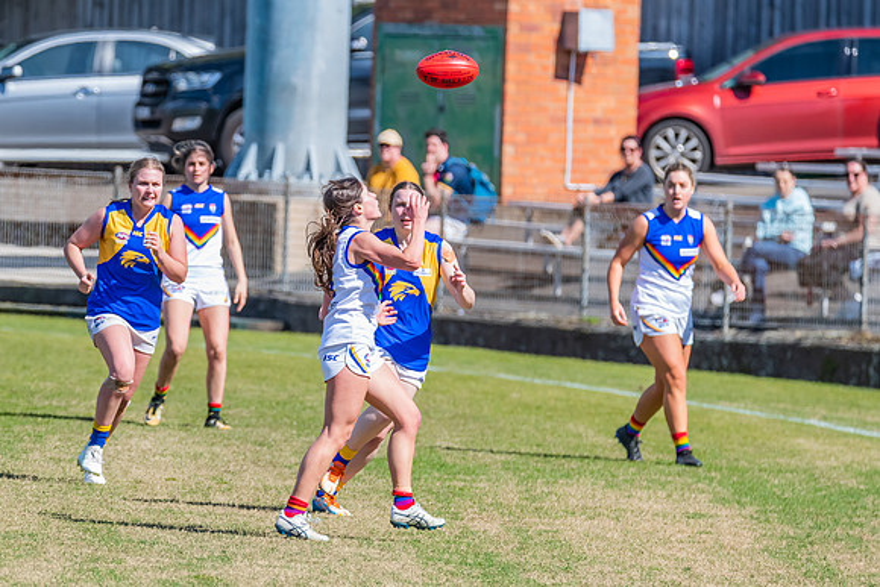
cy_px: 257
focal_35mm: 570
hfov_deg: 3.6
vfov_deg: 2.4
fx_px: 13942
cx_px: 283
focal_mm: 420
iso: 800
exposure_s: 1/1600
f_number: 9
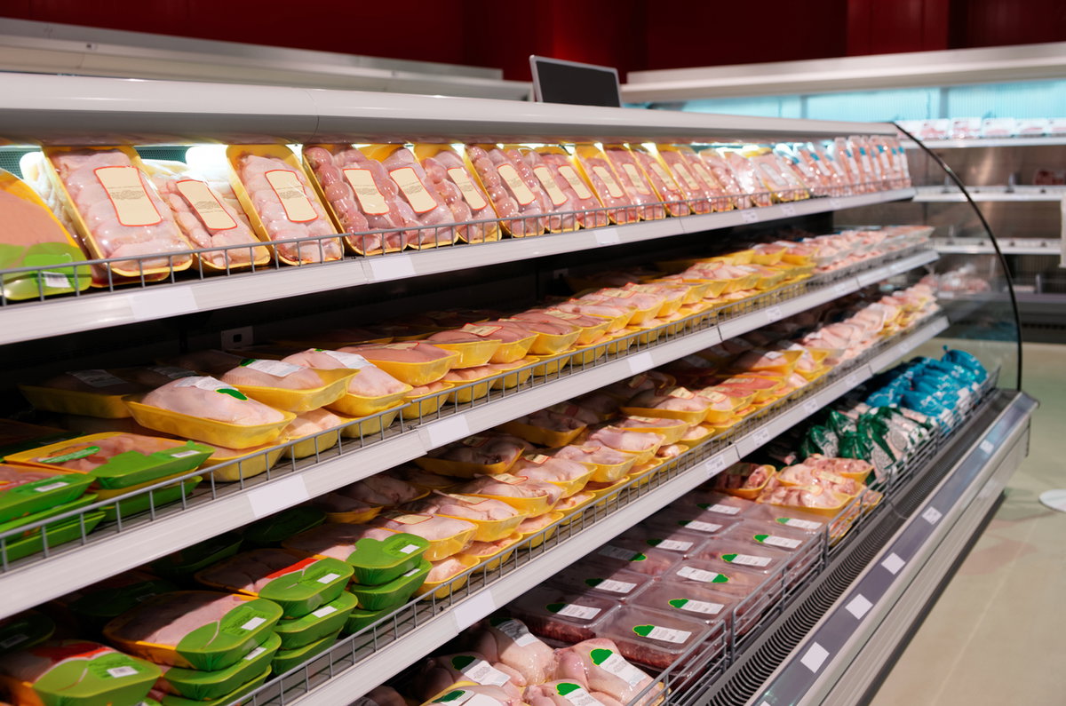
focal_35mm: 35
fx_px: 1034
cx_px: 533
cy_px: 353
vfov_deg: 37.7
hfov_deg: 54.5
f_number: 4
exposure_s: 1/60
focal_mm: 35
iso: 400
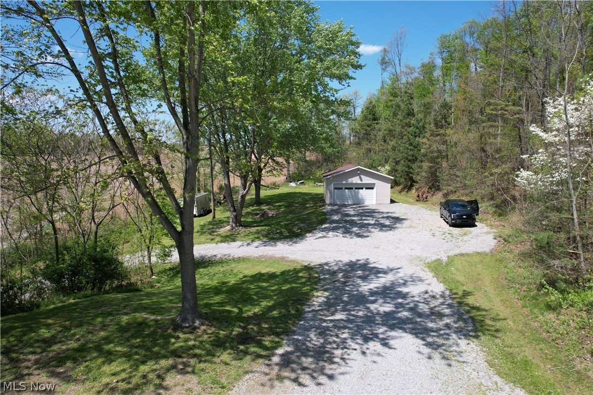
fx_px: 362
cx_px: 296
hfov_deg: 78.6
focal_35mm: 22
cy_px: 198
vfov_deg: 57.2
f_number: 2.8
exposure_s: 1/1250
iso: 100
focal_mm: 8.38
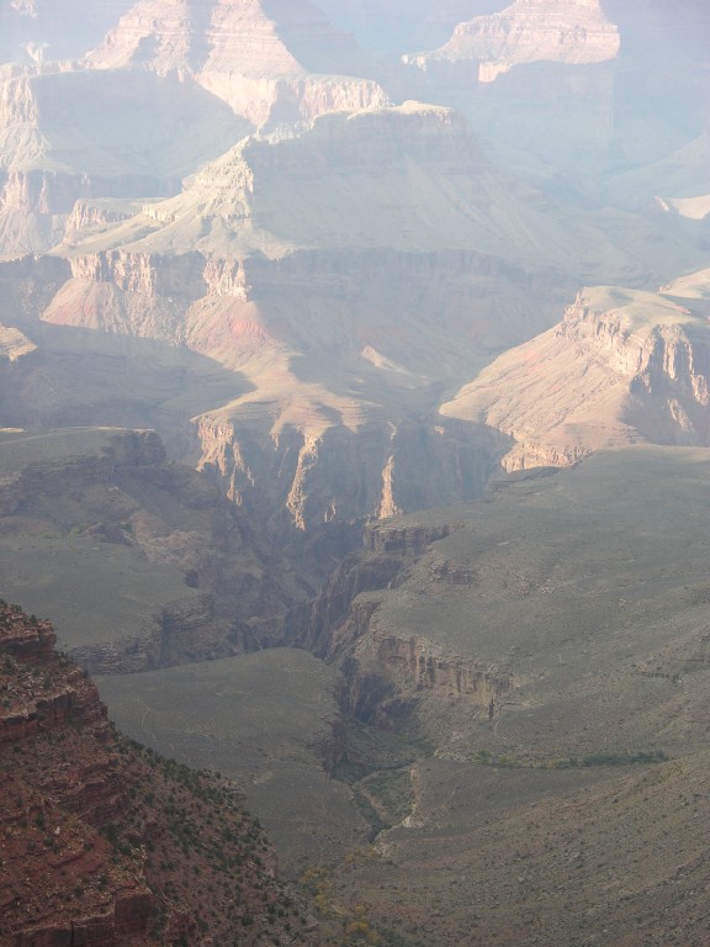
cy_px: 474
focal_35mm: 100
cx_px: 355
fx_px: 2735
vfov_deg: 19.6
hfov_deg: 14.8
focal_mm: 25.4
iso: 50
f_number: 3.6
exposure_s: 1/120
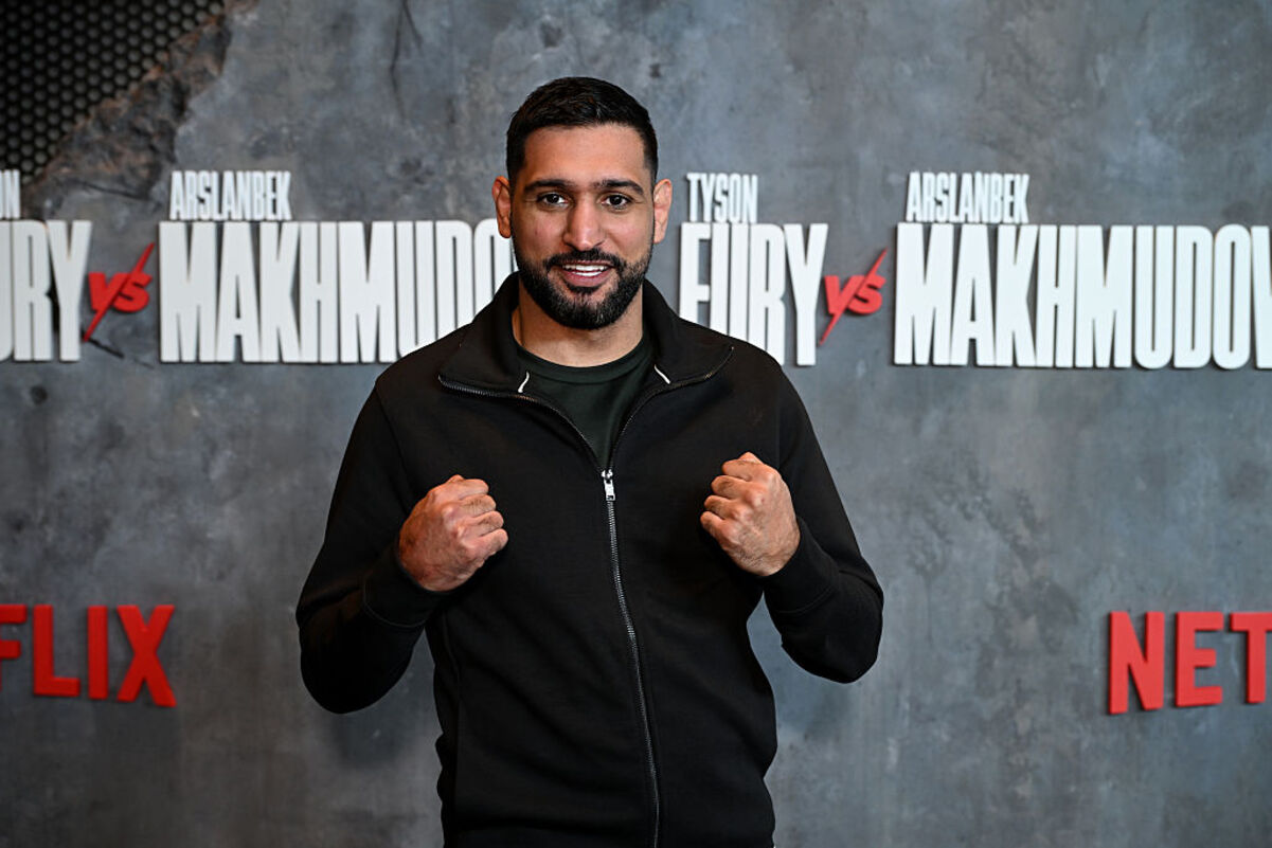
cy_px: 424
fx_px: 2014
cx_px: 636
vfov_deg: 23.8
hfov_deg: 35.0
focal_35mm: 57
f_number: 4
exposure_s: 1/200
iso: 1250
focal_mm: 57
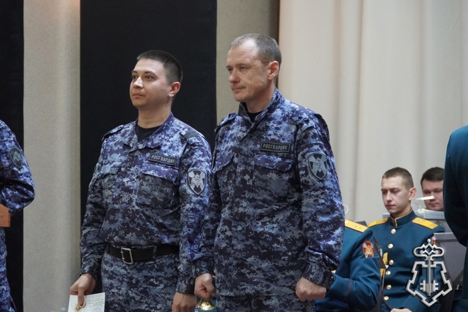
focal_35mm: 136
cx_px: 234
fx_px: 1774
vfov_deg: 10.0
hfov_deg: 15.0
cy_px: 156
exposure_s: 1/60
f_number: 5.6
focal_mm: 91
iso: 6400
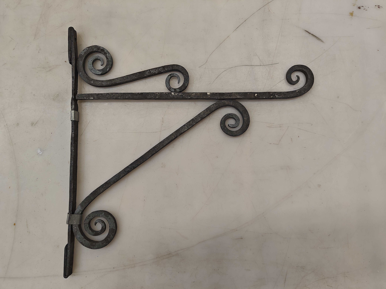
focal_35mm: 24
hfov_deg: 71.6
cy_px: 144
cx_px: 193
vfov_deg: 56.8
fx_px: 268
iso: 100
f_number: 1.8
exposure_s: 1/100
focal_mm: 5.59
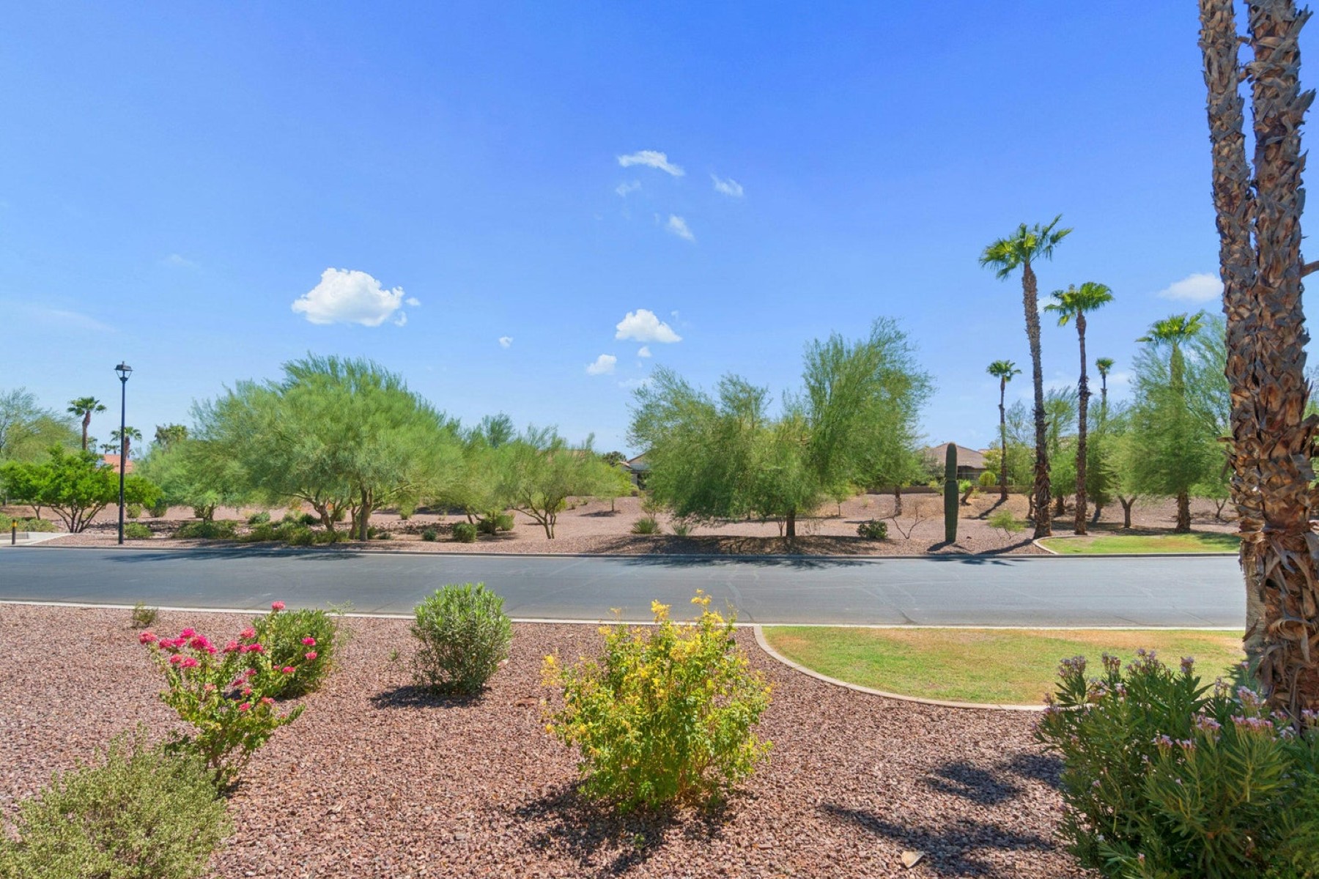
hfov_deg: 95.0
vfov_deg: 72.1
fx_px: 604
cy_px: 440
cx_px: 660
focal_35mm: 16
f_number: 8
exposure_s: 1/350
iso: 100
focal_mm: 11
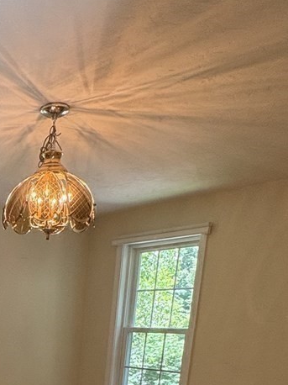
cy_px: 463
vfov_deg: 33.0
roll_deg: -0.7
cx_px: -46
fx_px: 522
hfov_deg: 27.6
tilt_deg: -15.1
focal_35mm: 47
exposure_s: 1/120
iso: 320
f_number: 2.2
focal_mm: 2.22
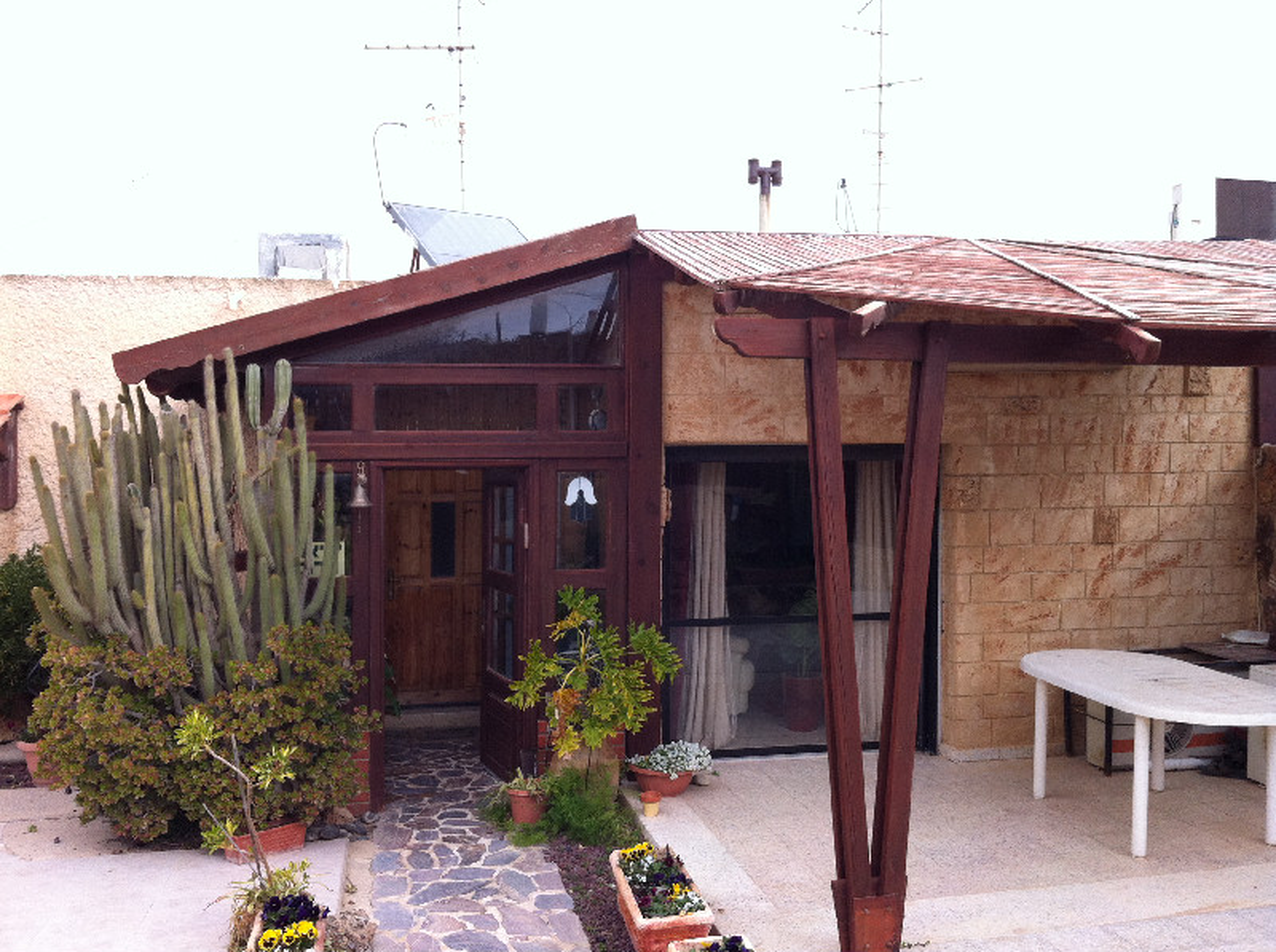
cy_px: 476
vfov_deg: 40.6
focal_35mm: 35
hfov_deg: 52.7
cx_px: 638
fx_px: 1288
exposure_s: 1/347
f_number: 2.8
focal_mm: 3.85
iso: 80
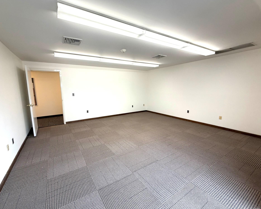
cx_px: 123
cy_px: 106
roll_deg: +1.0
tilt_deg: -8.6
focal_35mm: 15
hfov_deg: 96.7
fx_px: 116
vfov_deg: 84.0
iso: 100
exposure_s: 1/120
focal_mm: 2.22
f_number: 2.2
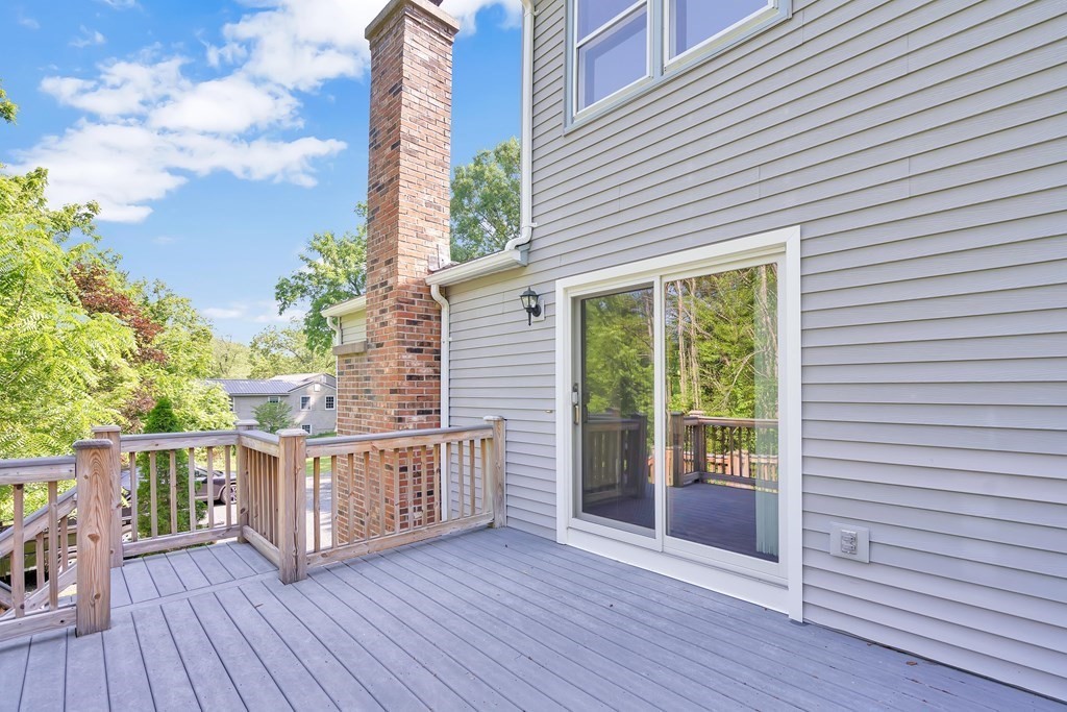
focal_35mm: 16
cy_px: 356
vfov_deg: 73.8
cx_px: 534
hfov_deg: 96.7
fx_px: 474
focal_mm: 16
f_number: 5.6
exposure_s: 1/80
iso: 100
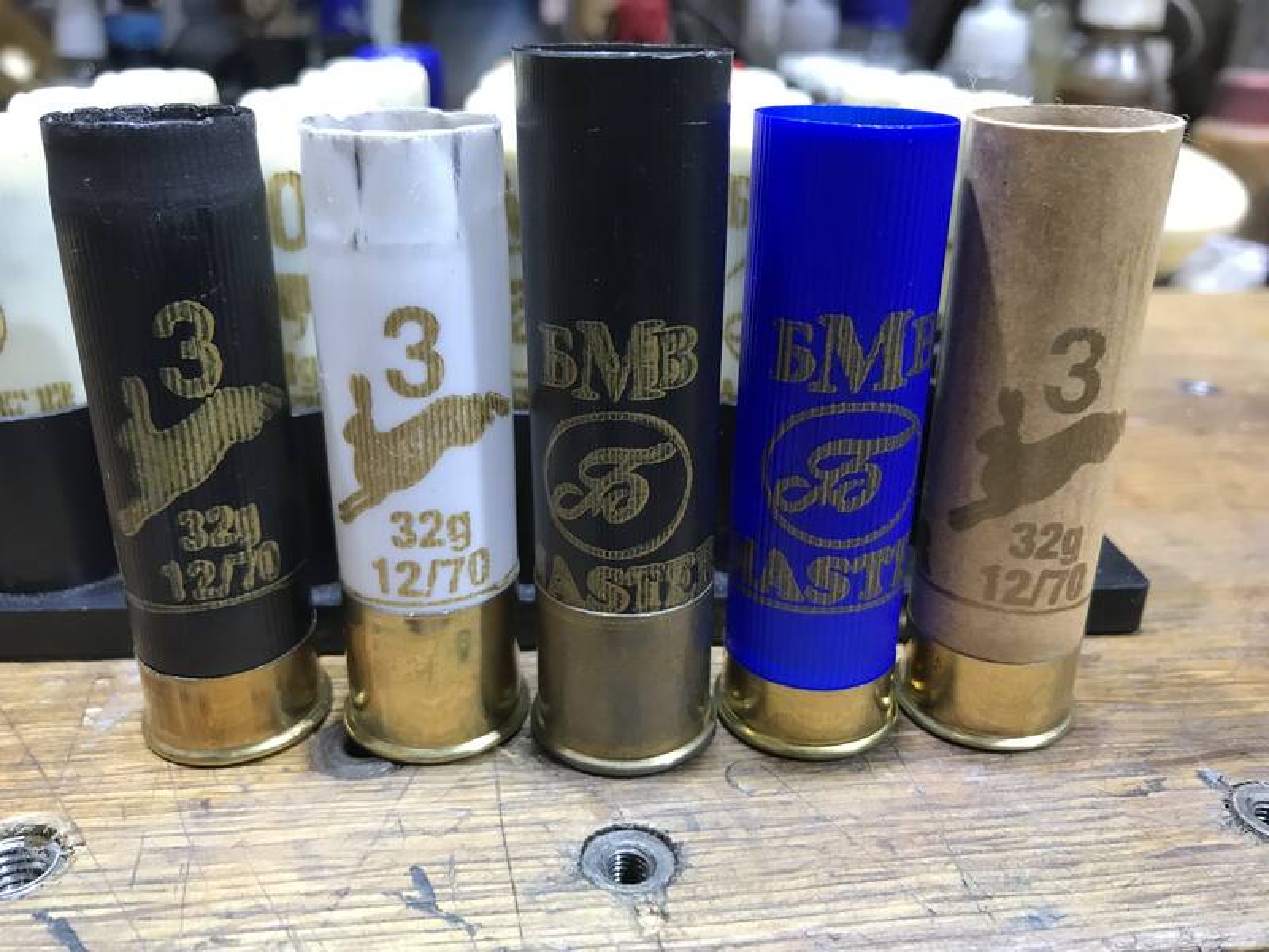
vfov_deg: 49.7
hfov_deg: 63.4
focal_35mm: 28
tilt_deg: -22.5
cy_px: 476
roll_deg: -1.2
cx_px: 634
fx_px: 1026
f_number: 1.8
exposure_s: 1/25
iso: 40
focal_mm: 3.99
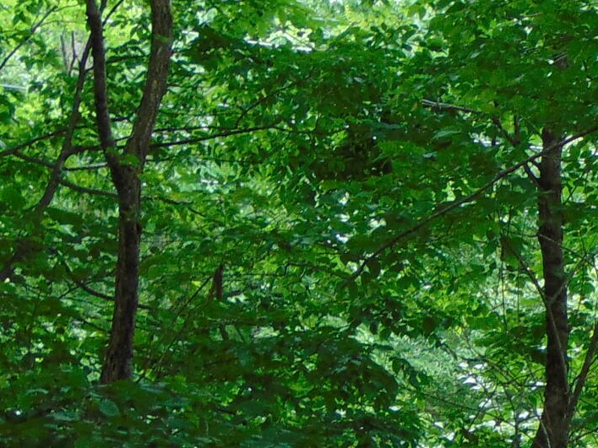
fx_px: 1831
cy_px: 576
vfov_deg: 13.5
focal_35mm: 106
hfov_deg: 18.0
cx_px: 617
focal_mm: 4.5
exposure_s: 1/50
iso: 80
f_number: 3
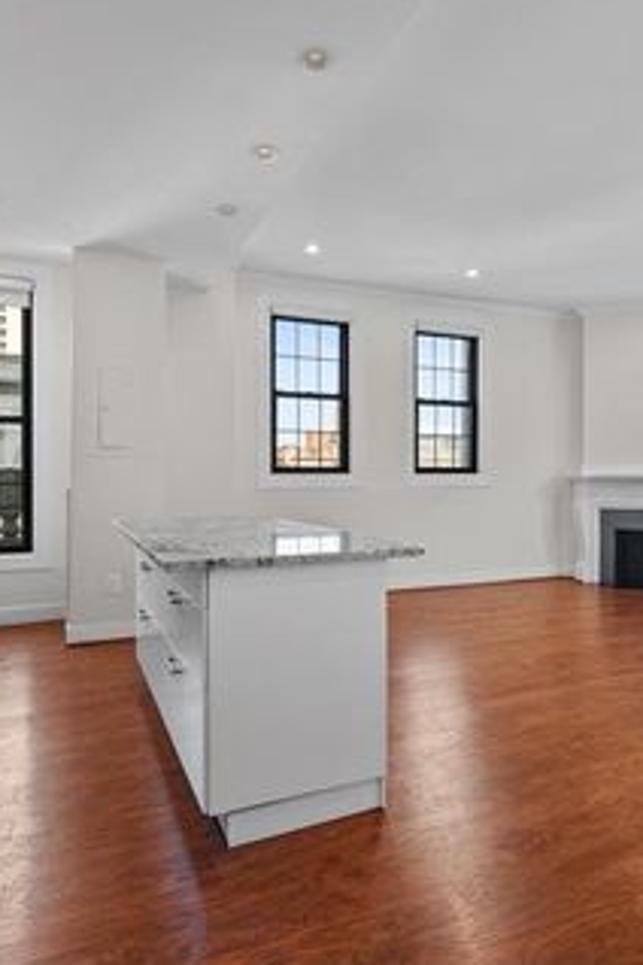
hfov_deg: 57.2
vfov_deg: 78.6
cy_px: 484
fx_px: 589
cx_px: 334
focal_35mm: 22
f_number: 8
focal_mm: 14
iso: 100
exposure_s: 1/1.67
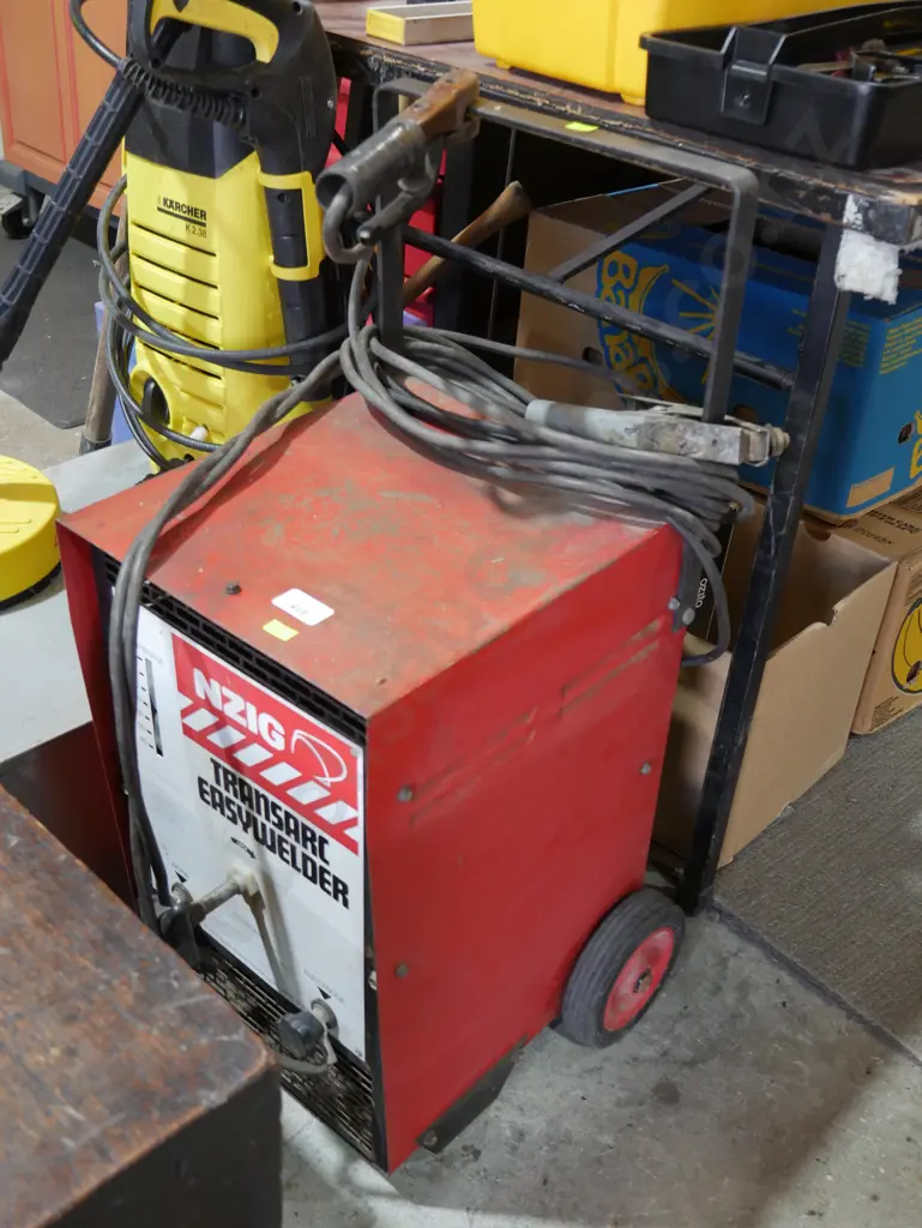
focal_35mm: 38
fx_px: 1348
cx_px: 461
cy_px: 614
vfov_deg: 49.0
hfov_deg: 37.8
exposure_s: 1/60
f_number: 4.1
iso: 800
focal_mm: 19
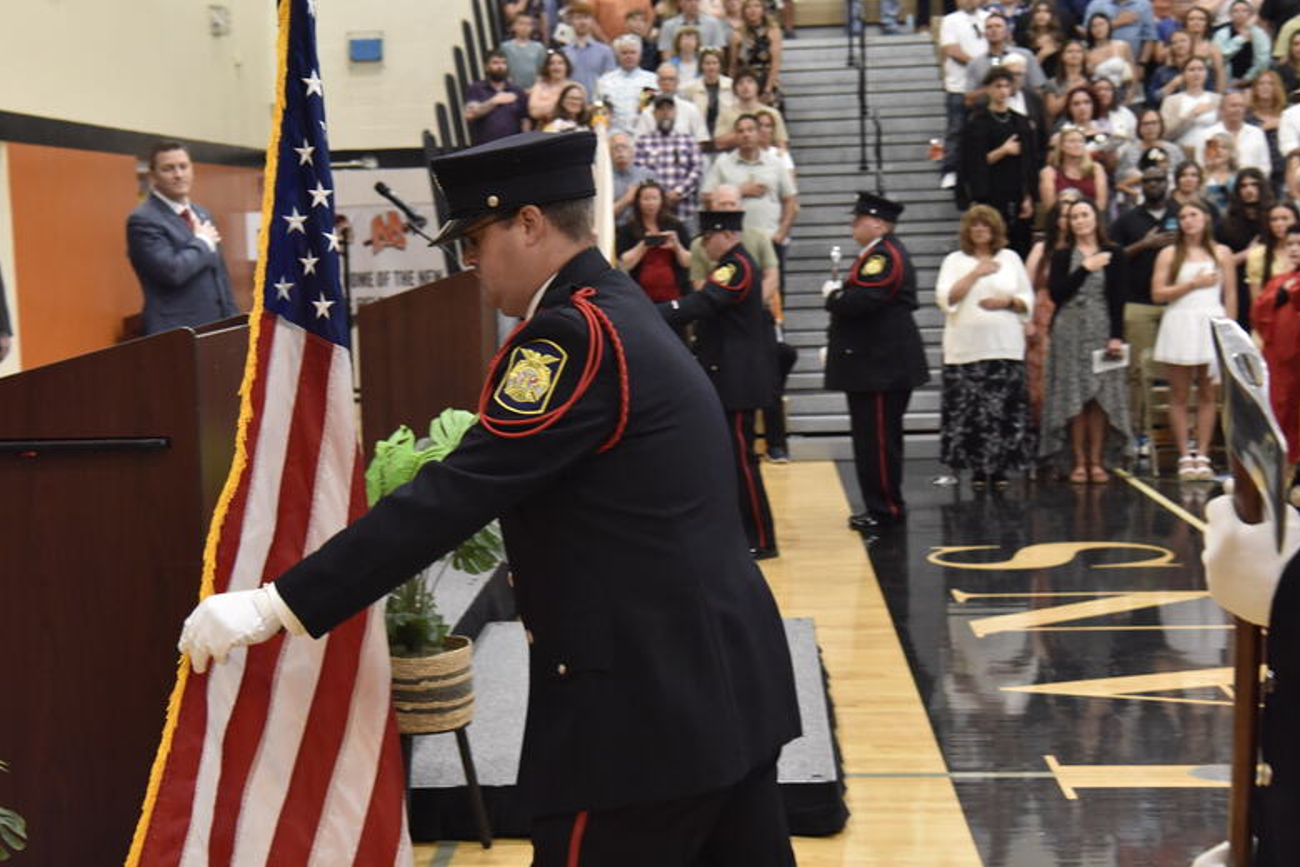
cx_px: 587
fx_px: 2275
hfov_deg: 31.9
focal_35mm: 63
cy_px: 436
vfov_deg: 21.6
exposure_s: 1/125
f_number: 6.3
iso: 4000
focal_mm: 48
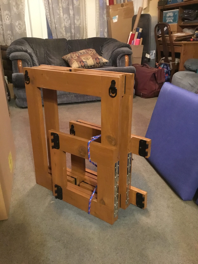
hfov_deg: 45.4
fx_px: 236
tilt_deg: -22.5
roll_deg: +2.3
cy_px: 132
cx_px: 99
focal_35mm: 31
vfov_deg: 58.4
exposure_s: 1/15
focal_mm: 3.3
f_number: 2.4
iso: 800
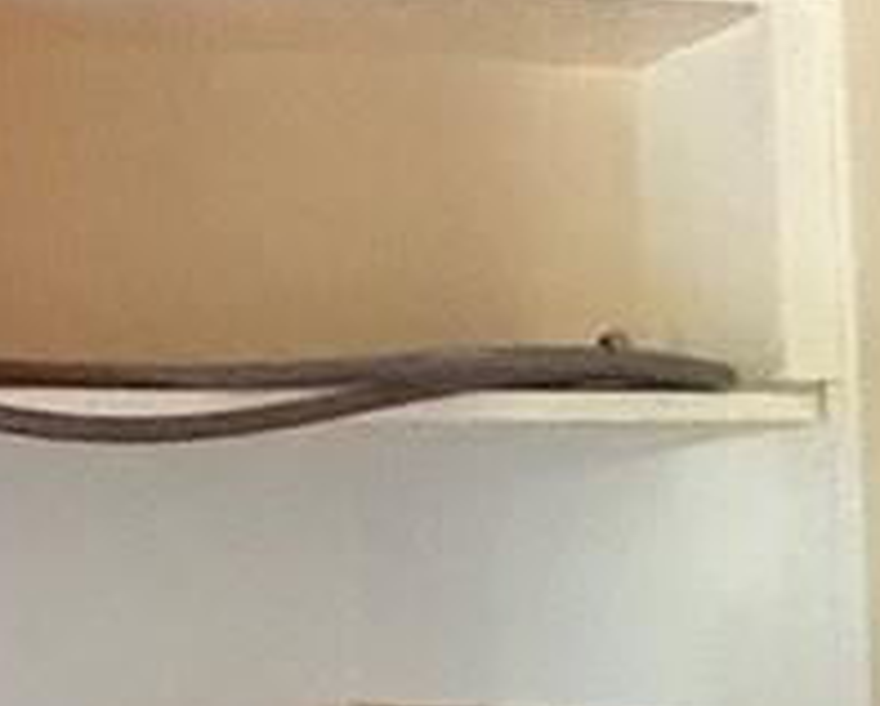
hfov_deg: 17.1
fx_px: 2894
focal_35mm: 111
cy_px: 447
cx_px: 156
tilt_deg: +4.5
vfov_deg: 13.9
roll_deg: +1.4
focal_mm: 2.22
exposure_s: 1/30
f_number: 2.2
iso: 1000
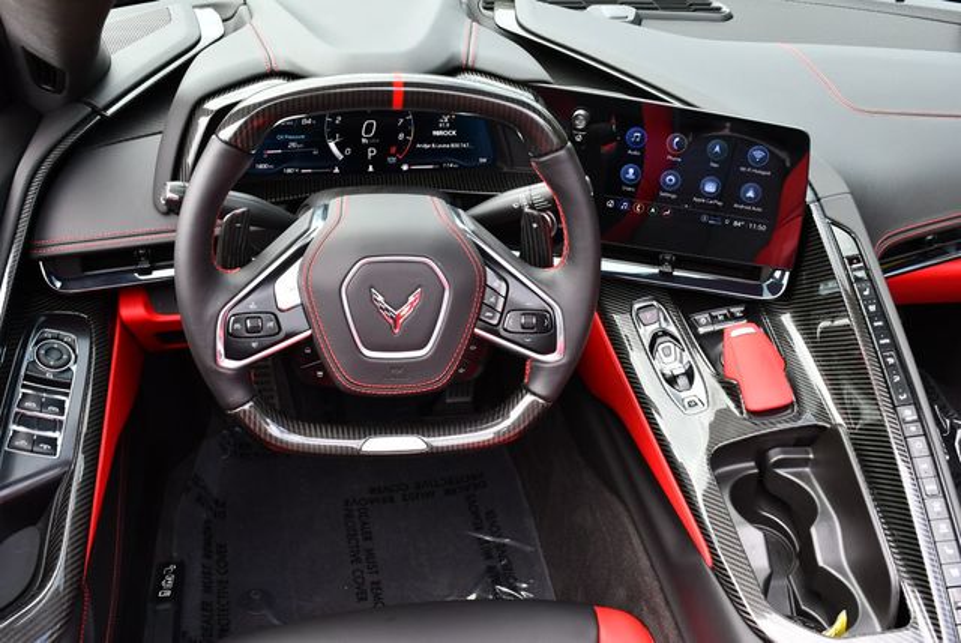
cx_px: 480
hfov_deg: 53.1
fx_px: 962
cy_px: 322
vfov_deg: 36.9
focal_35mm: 36
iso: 400
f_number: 5.6
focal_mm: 18
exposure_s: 1/250
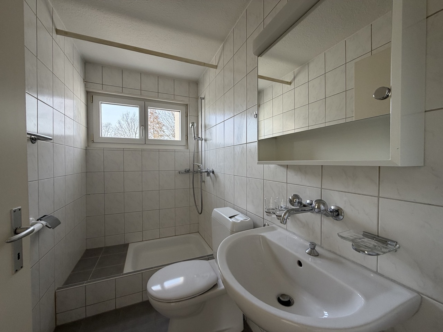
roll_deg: -0.1
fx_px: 179
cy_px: 166
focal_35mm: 14
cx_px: 222
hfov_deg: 102.1
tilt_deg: -0.7
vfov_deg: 85.7
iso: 160
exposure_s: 1/121
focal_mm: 2.22
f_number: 2.2
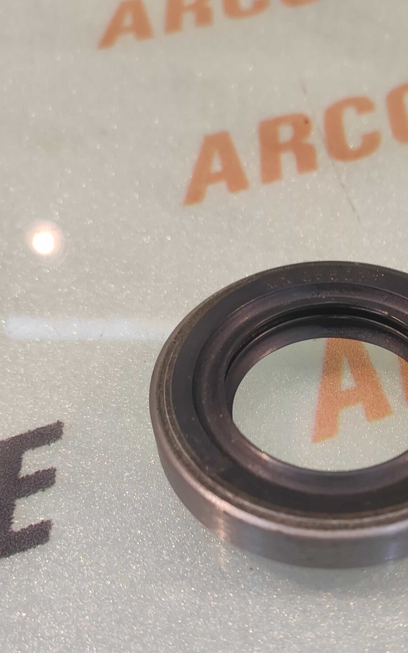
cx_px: 321
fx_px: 552
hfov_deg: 39.2
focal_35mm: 31
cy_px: 428
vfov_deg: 60.0
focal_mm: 4.74
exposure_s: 1/33
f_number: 1.79
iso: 130
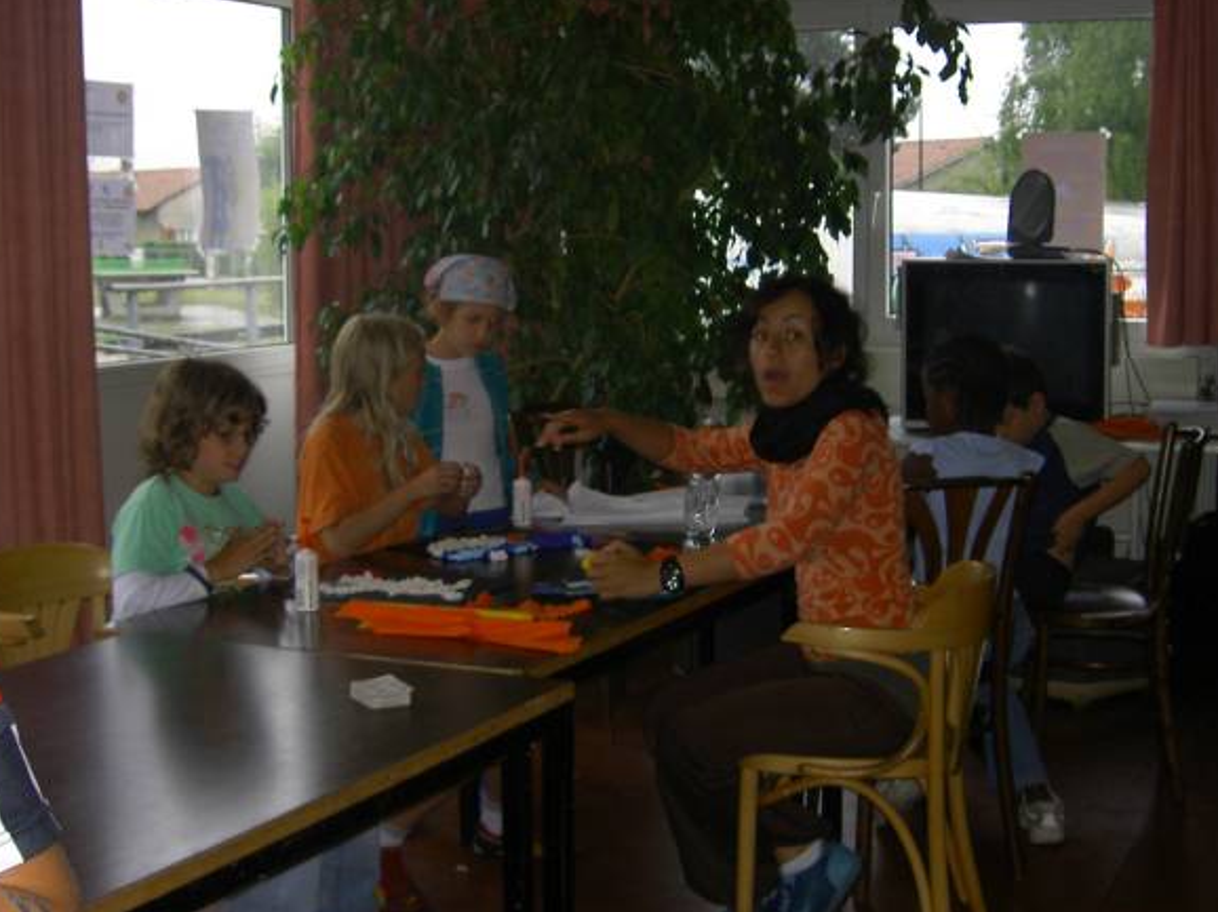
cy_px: 417
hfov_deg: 35.6
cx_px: 609
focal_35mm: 54
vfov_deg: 27.0
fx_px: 1899
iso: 100
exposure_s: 1/60
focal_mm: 8
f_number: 2.8
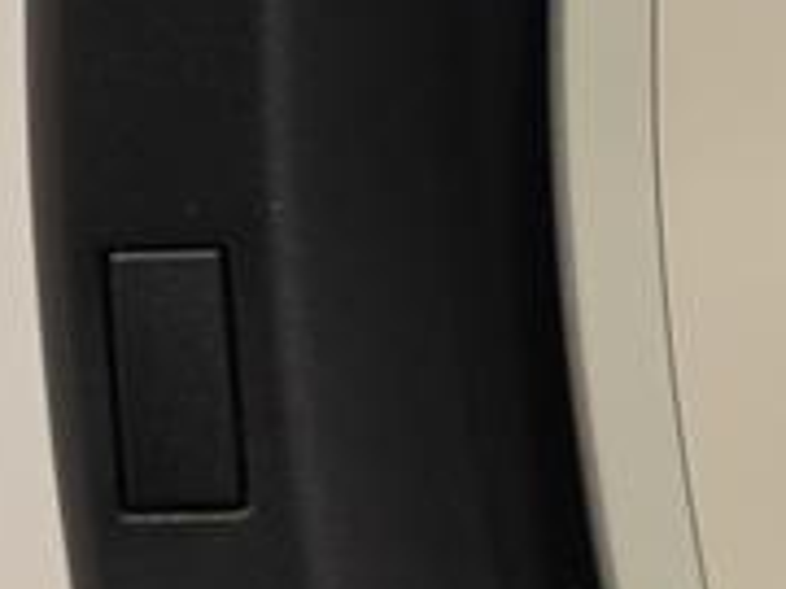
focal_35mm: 572
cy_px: 383
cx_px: 1854
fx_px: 12988
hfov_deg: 3.4
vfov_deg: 2.6
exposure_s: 1/4
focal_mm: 70
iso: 100
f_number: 5.6
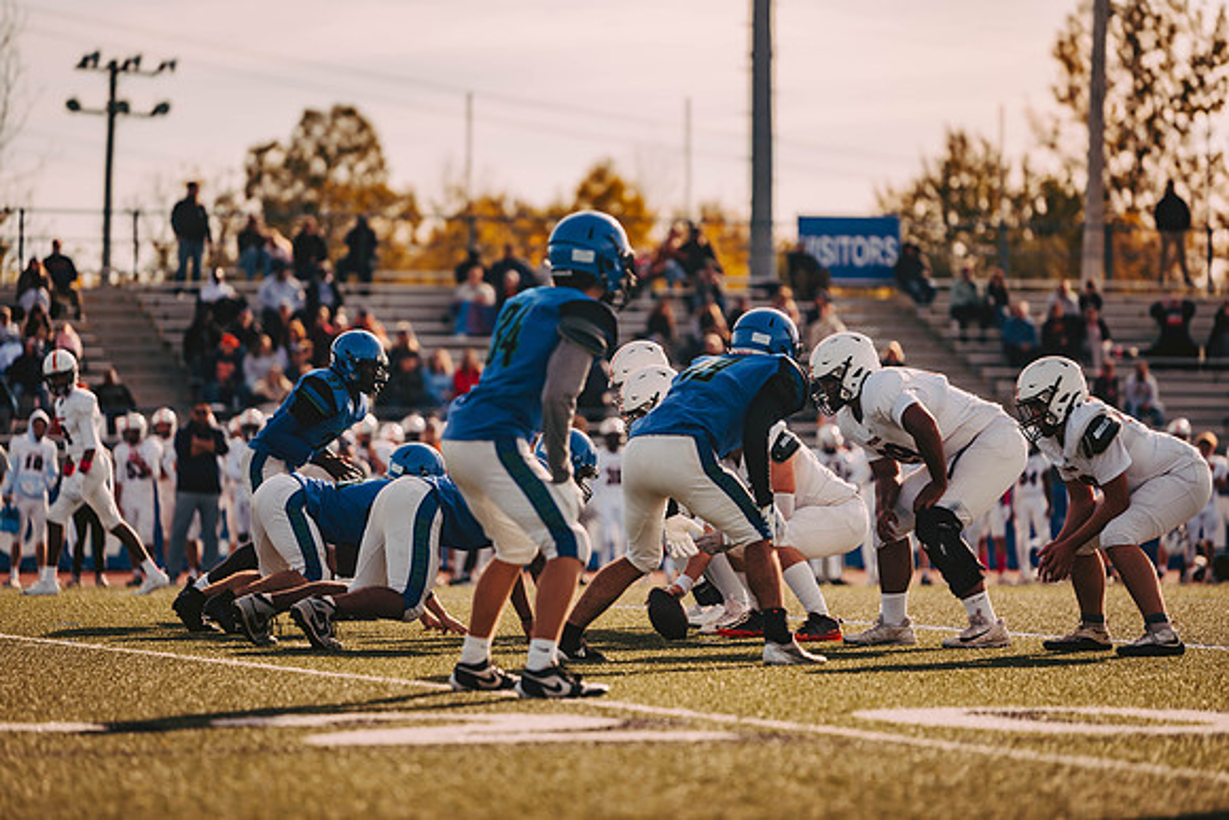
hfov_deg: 11.7
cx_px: 614
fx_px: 5975
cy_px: 410
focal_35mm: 175
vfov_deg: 7.9
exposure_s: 1/2500
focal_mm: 175
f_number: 2.8
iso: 160
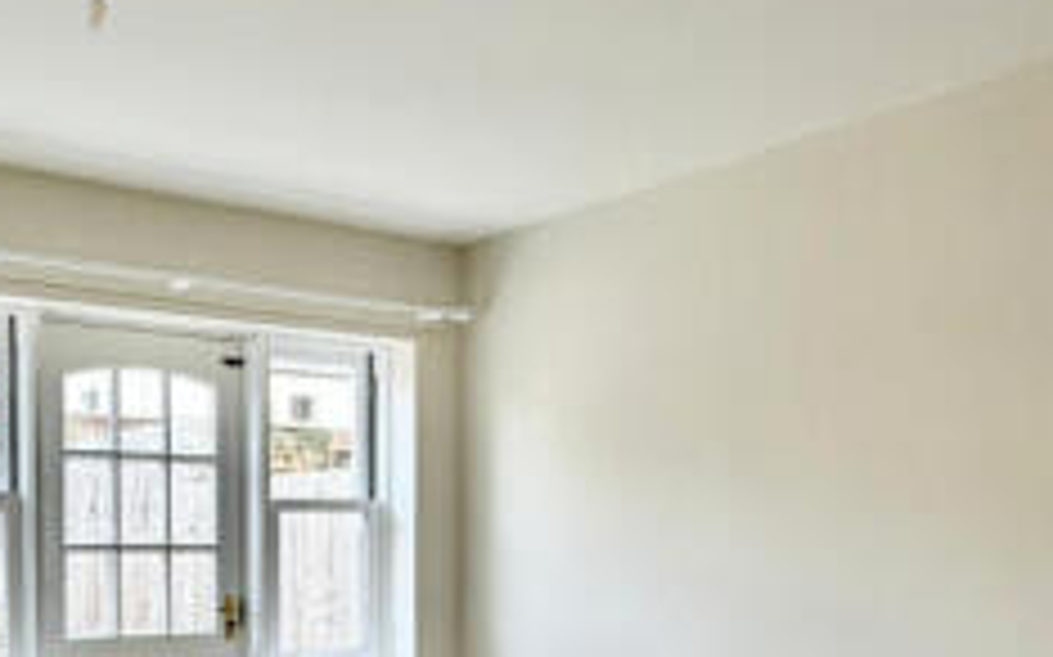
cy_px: 560
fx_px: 1061
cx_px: 97
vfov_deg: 33.0
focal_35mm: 37
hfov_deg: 47.2
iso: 64
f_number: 2.2
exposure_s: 1/121
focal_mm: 2.22
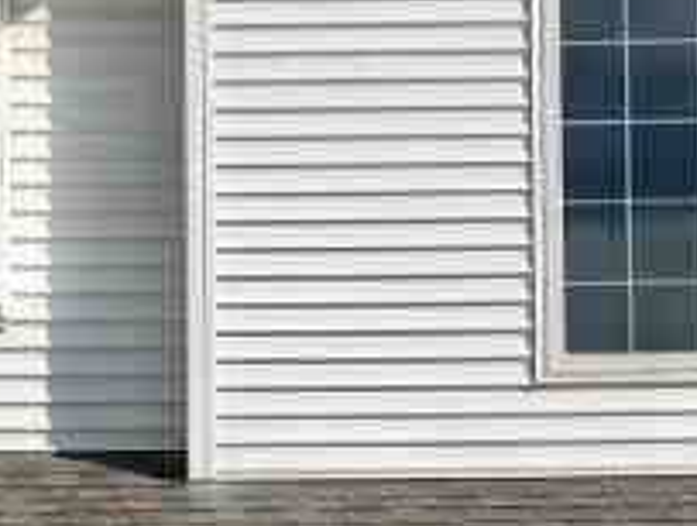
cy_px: 681
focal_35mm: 151
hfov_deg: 13.0
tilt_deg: +4.0
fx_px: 3046
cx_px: 271
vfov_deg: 9.7
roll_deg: +0.9
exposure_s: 1/7353
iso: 80
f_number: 1.78
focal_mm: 6.76
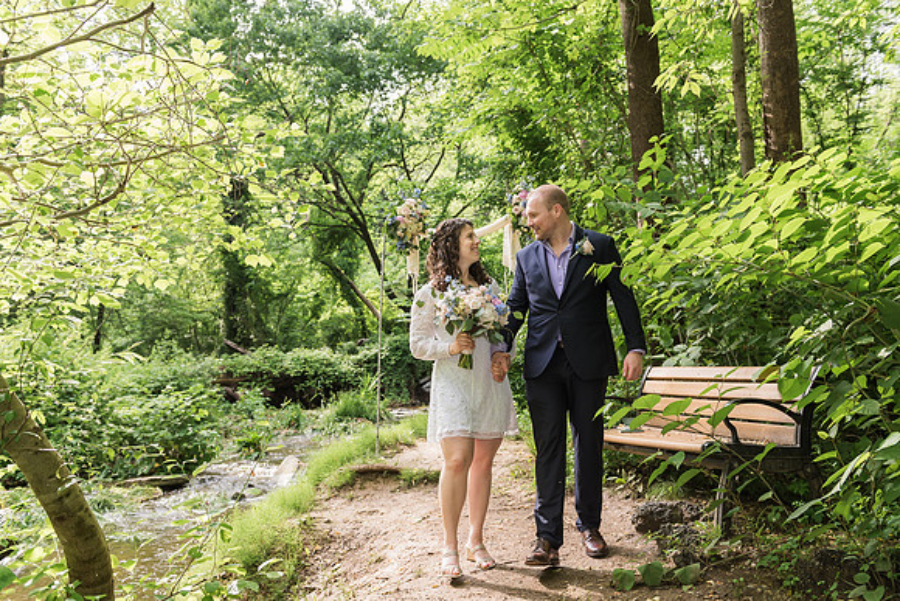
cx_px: 450
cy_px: 290
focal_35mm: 32
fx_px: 803
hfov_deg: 58.5
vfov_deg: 41.0
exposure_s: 1/160
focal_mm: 31
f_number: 4
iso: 200
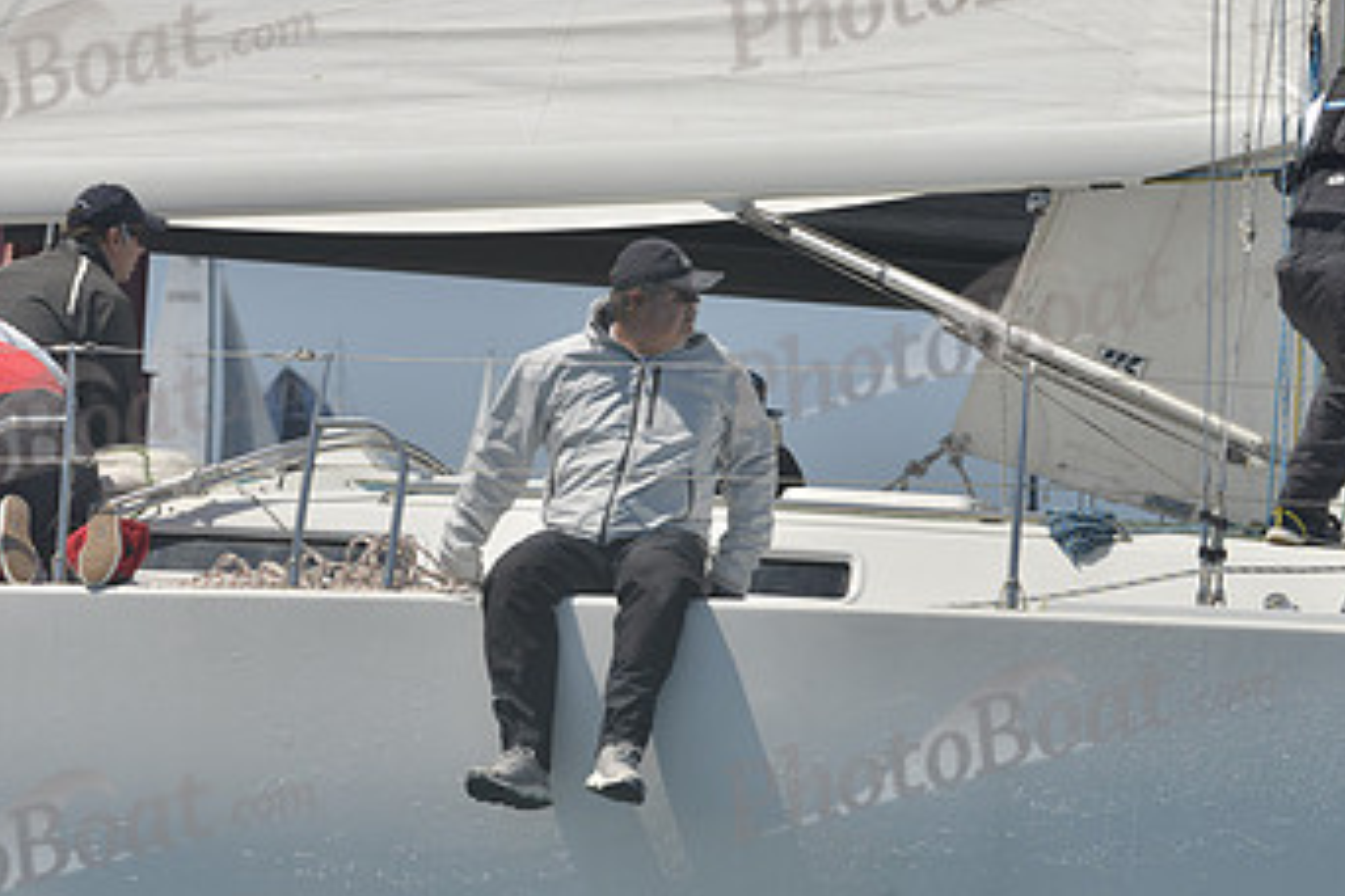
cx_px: 523
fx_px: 12664
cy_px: 591
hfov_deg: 6.1
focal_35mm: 339
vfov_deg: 4.1
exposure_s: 1/800
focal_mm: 200
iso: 280
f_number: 10
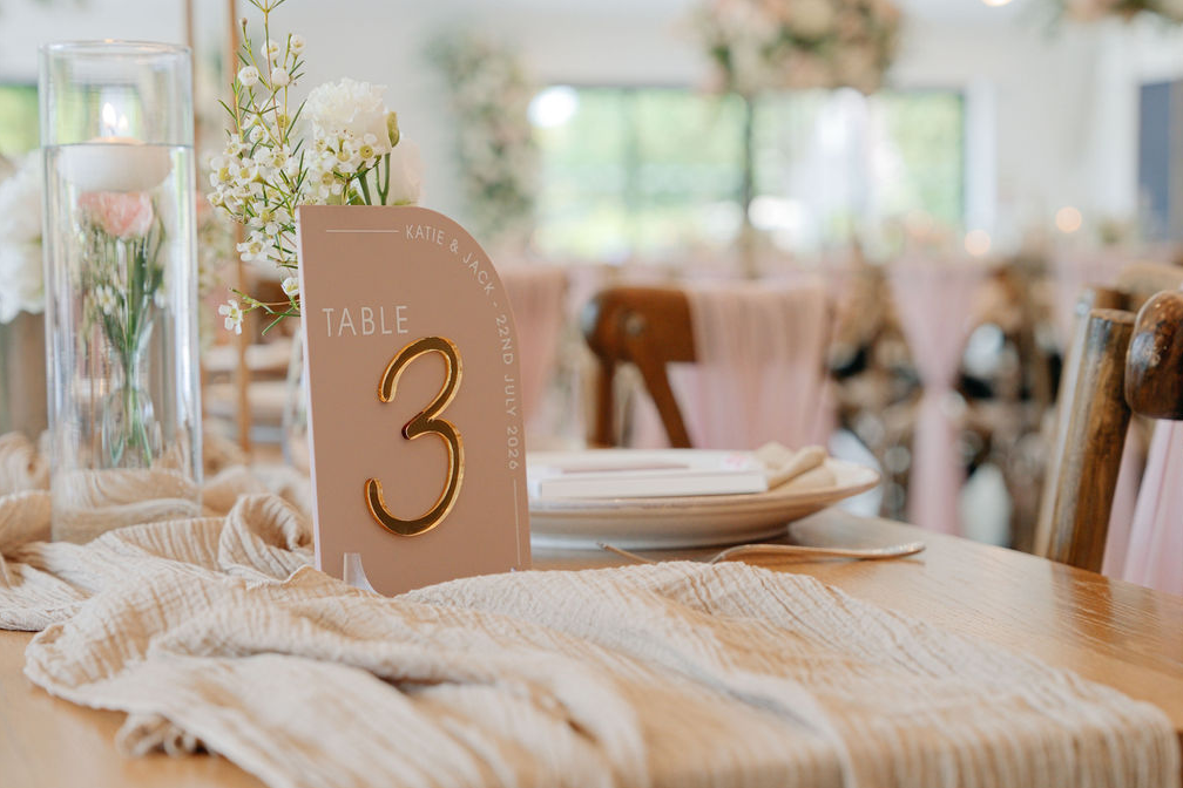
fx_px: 2037
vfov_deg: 21.9
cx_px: 599
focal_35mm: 62
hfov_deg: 32.4
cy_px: 390
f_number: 4
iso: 1000
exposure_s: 1/250
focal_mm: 61
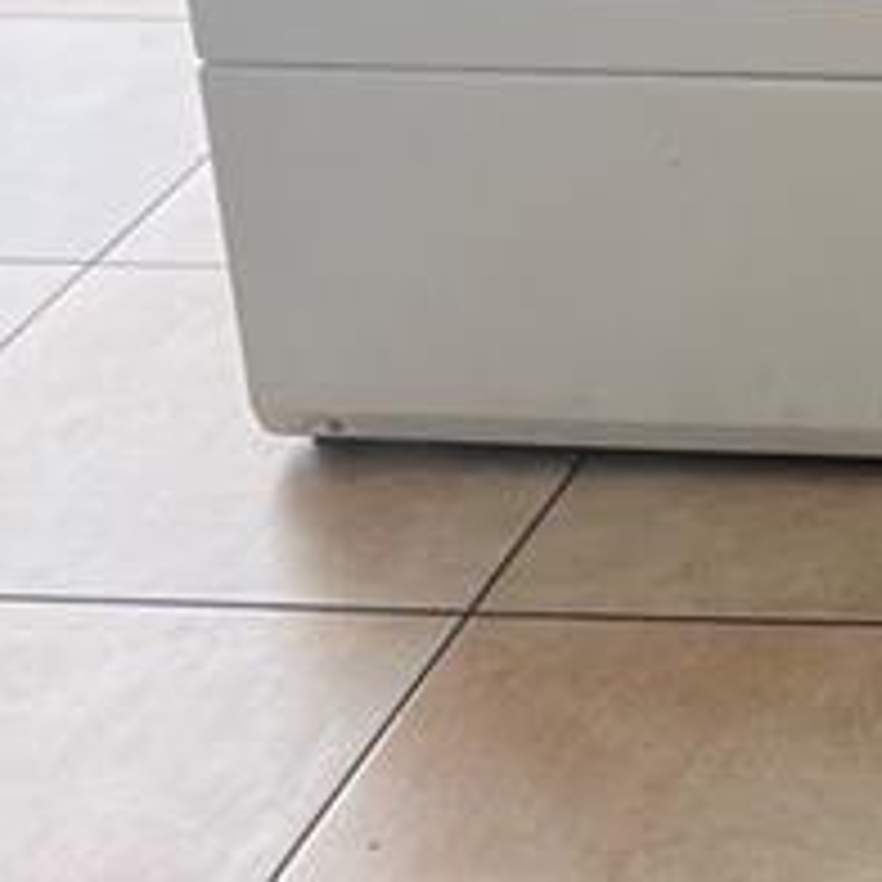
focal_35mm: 141
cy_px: -158
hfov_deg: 11.4
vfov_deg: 12.1
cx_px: 1624
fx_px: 4065
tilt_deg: -20.6
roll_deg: +1.4
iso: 40
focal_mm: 5.1
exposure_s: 1/235
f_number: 1.6
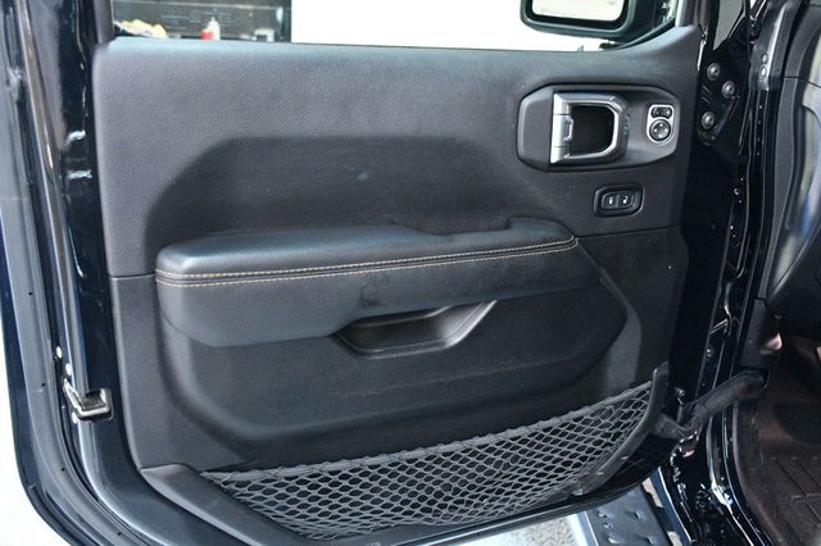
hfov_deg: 53.2
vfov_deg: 36.8
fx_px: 821
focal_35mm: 36
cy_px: 273
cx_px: 410
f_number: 3.8
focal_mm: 24
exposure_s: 1/60
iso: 6400
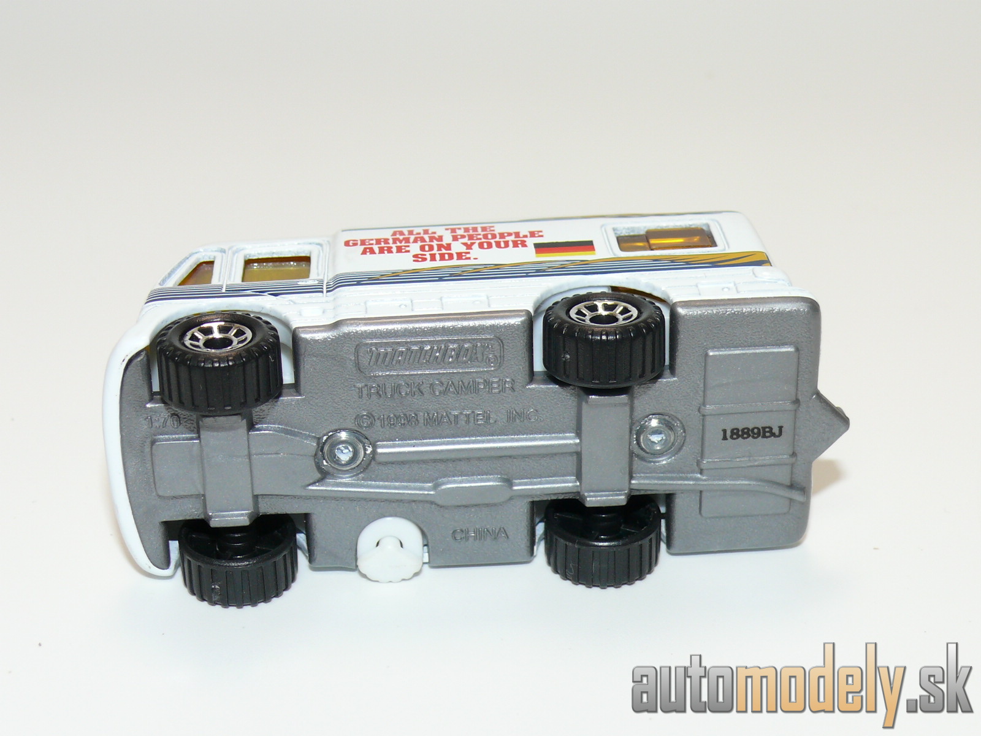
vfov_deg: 19.9
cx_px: 490
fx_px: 2097
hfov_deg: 26.3
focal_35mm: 74
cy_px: 368
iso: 100
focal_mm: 11.1
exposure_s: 1/30
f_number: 4
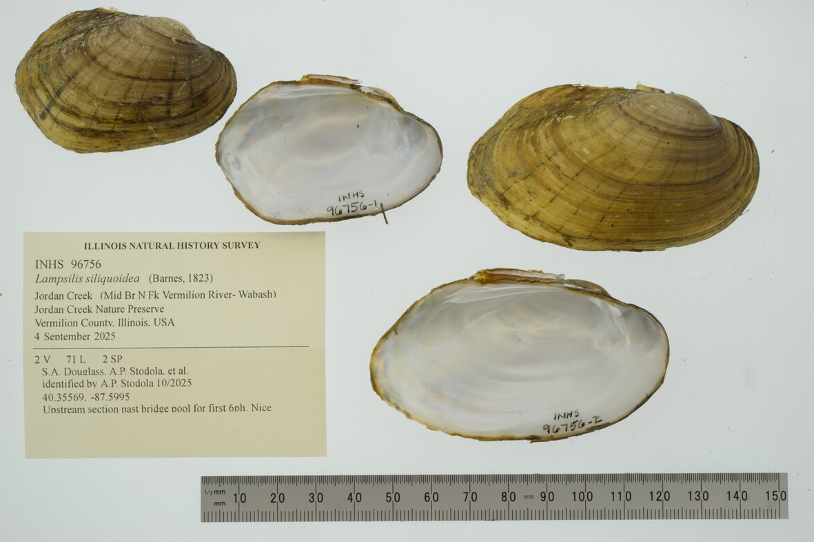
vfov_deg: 22.3
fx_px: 1379
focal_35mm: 61
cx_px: 409
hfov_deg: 32.9
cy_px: 268
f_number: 32
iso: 100
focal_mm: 60
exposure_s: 1/13
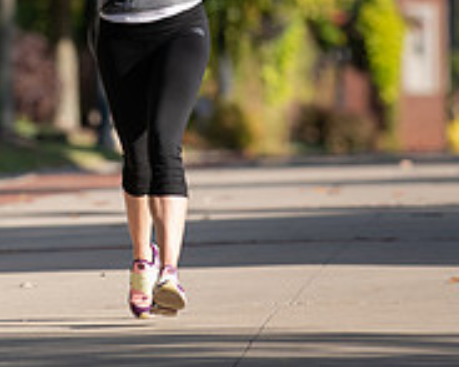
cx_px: 45
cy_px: -16
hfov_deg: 2.2
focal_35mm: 889
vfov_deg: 1.7
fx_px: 12070
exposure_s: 1/640
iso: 200
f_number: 5
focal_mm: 300
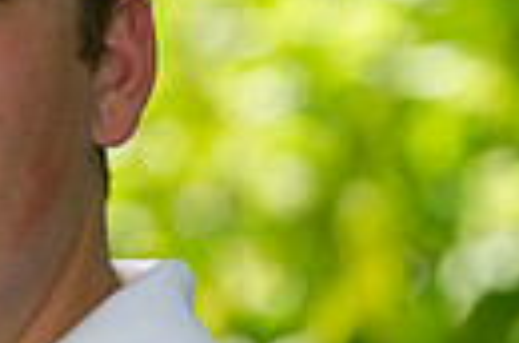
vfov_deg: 2.0
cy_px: 267
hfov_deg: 3.0
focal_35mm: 693
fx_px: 9966
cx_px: -483
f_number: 5
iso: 320
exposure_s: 1/200
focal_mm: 155
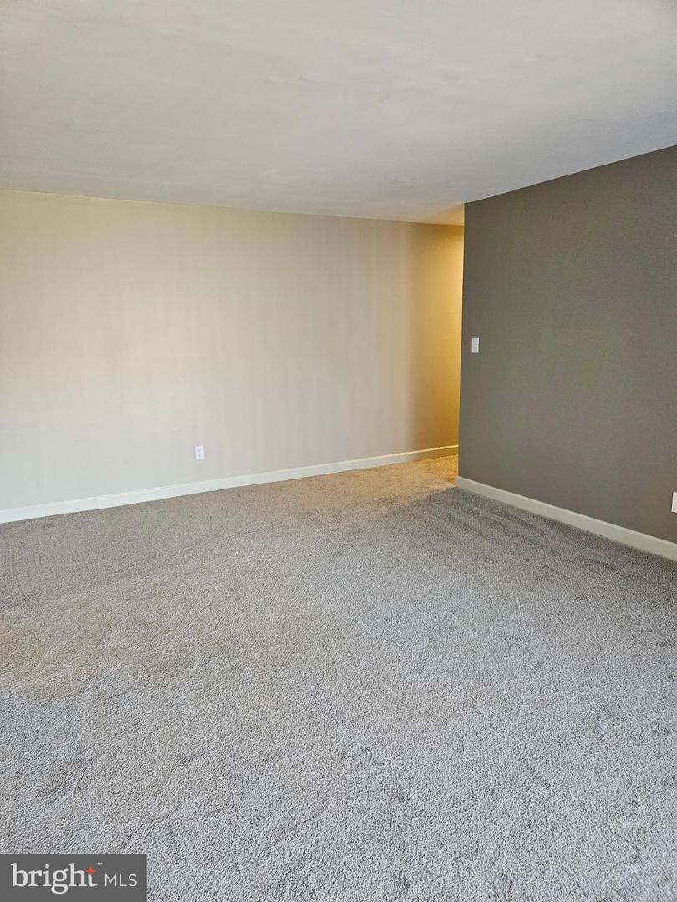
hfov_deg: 58.9
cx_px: 338
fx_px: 600
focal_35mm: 23
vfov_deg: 73.9
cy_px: 451
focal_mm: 5.4
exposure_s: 1/120
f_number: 1.8
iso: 500
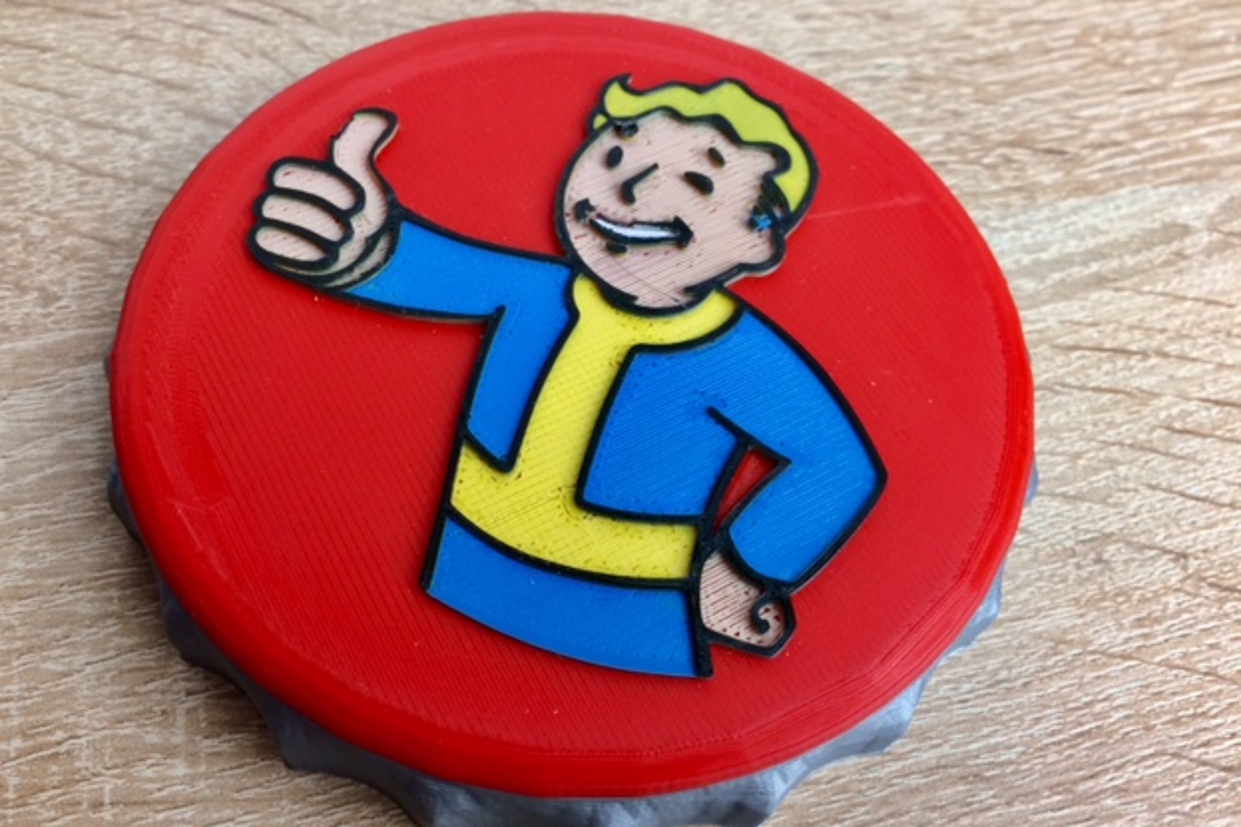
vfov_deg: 42.3
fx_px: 1068
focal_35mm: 31
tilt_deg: -62.8
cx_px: 606
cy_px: 442
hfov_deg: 60.3
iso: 40
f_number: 2.2
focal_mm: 4.15
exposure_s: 1/33
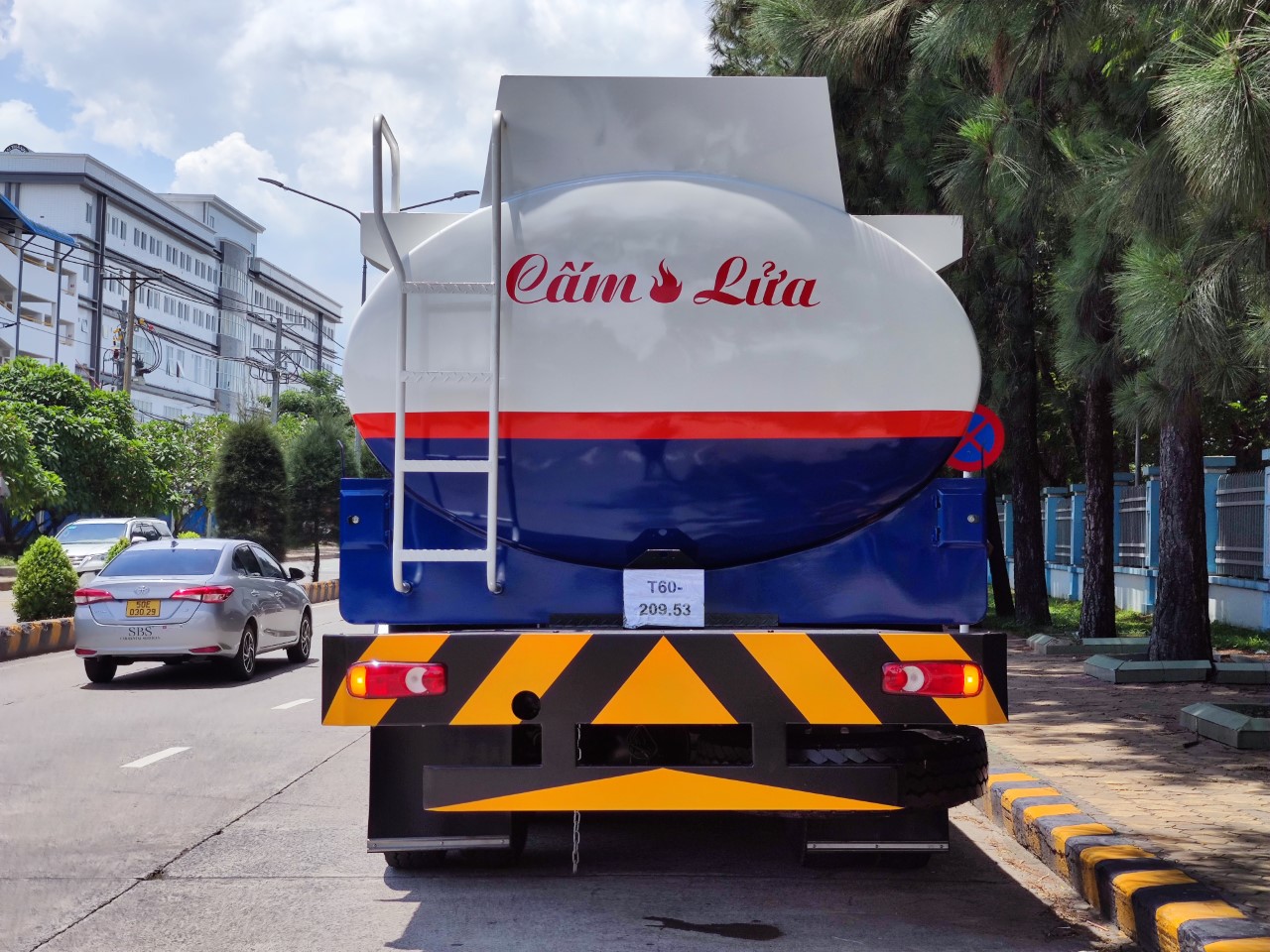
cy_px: 476
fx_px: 1798
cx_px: 635
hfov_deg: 38.9
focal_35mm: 49
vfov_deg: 29.7
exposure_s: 1/2890
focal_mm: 8.16
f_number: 2
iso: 50
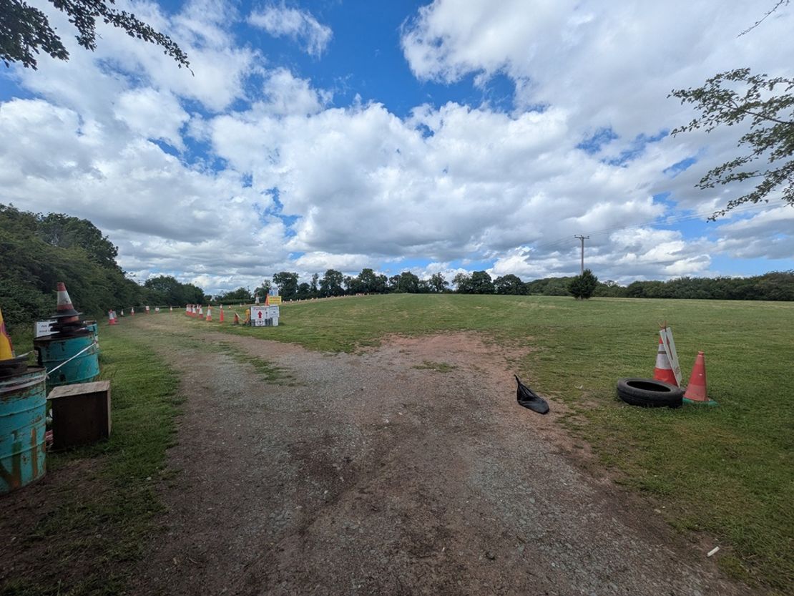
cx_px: 397
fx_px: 321
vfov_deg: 85.7
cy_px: 298
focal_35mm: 14
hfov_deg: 102.1
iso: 51
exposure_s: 1/2004
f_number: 2.2
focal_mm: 1.83
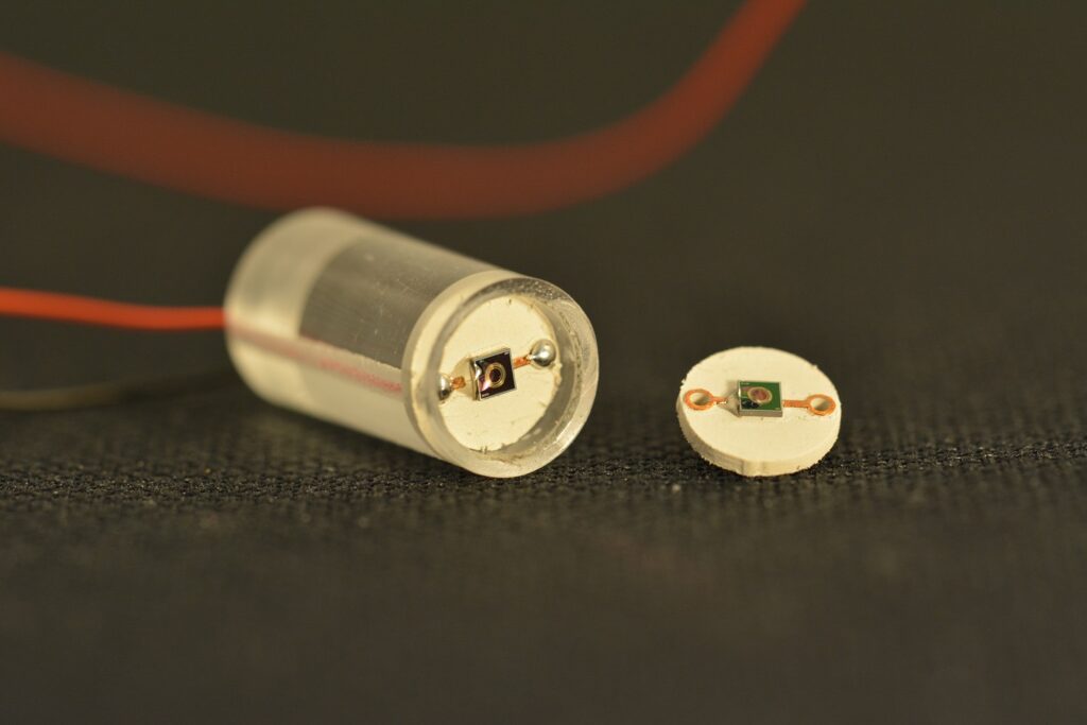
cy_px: 362
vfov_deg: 10.2
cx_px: 544
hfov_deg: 15.2
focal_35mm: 135
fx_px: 4077
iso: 640
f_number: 5.6
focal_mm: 90
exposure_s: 1/160
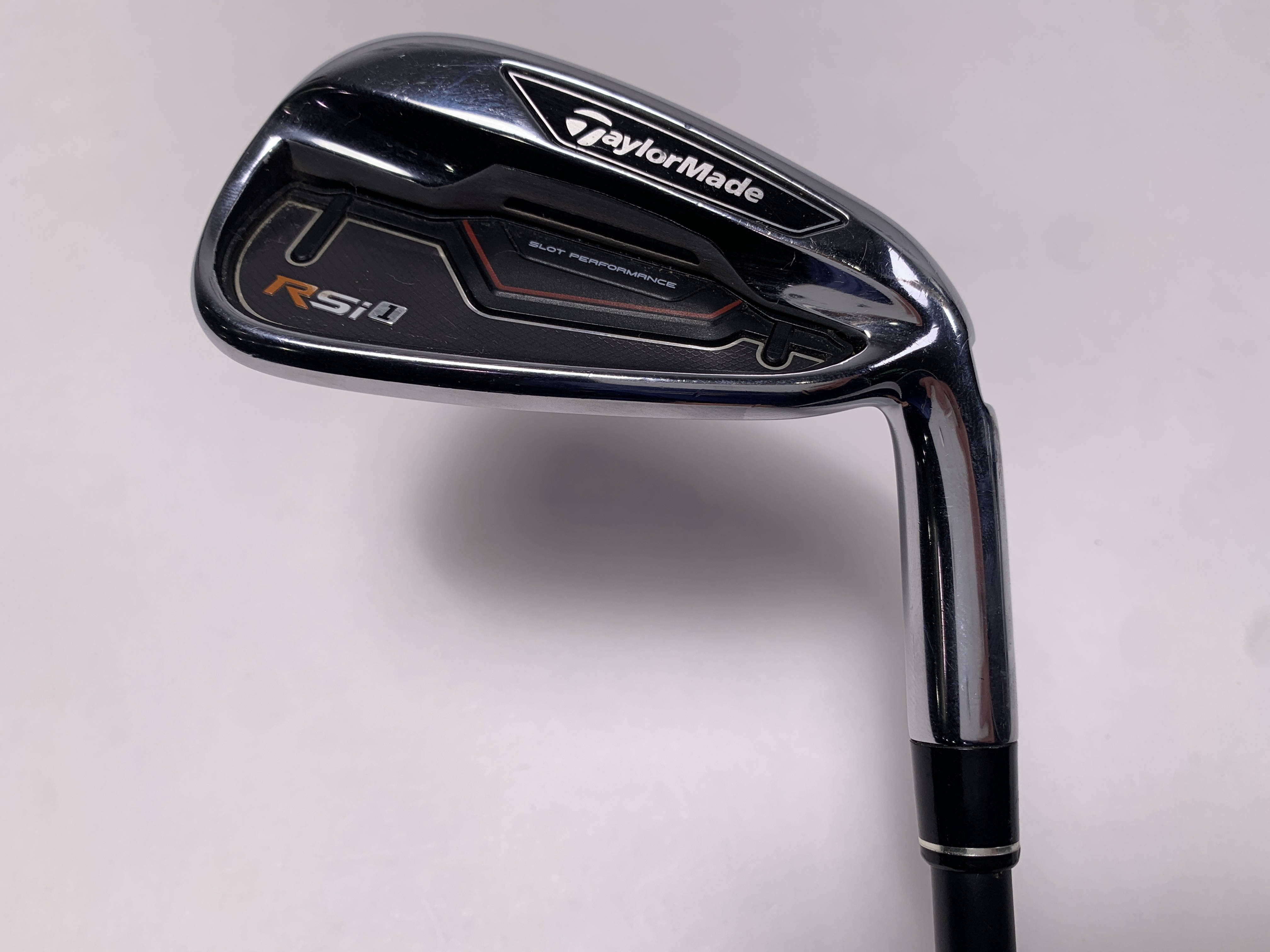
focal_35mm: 26
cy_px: 476
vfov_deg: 53.1
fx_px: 954
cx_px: 635
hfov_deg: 67.3
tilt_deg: -62.8
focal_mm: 4.25
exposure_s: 1/239
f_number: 1.8
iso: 25
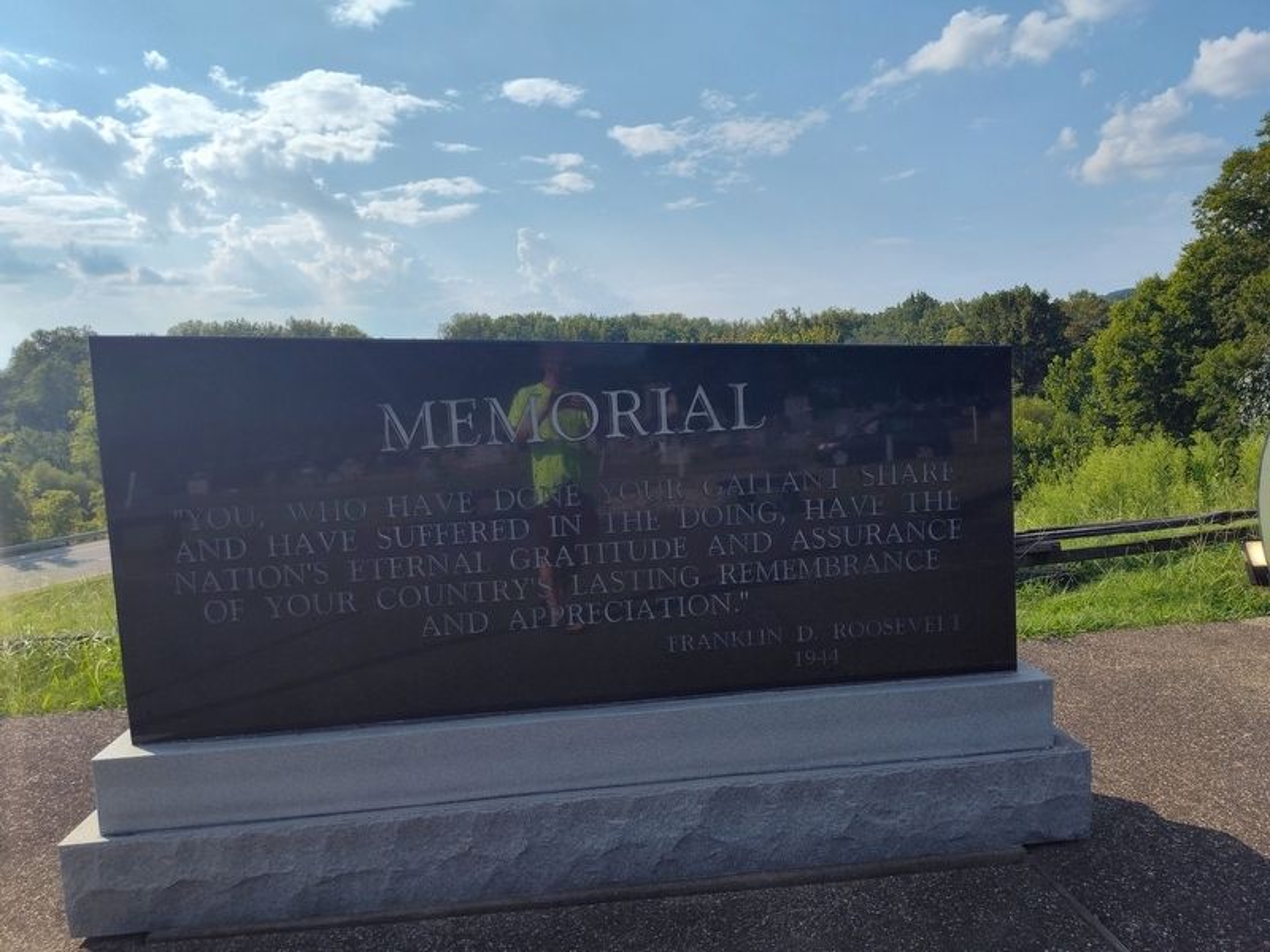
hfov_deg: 73.9
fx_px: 844
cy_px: 476
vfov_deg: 58.9
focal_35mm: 23
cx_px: 635
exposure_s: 1/2644
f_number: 1.8
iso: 100
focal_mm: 5.56
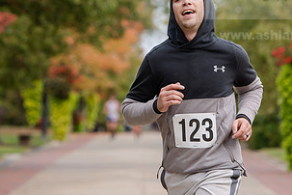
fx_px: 2482
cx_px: 175
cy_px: 56
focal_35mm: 306
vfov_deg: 4.5
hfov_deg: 6.7
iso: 500
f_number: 5
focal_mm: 160
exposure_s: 1/500
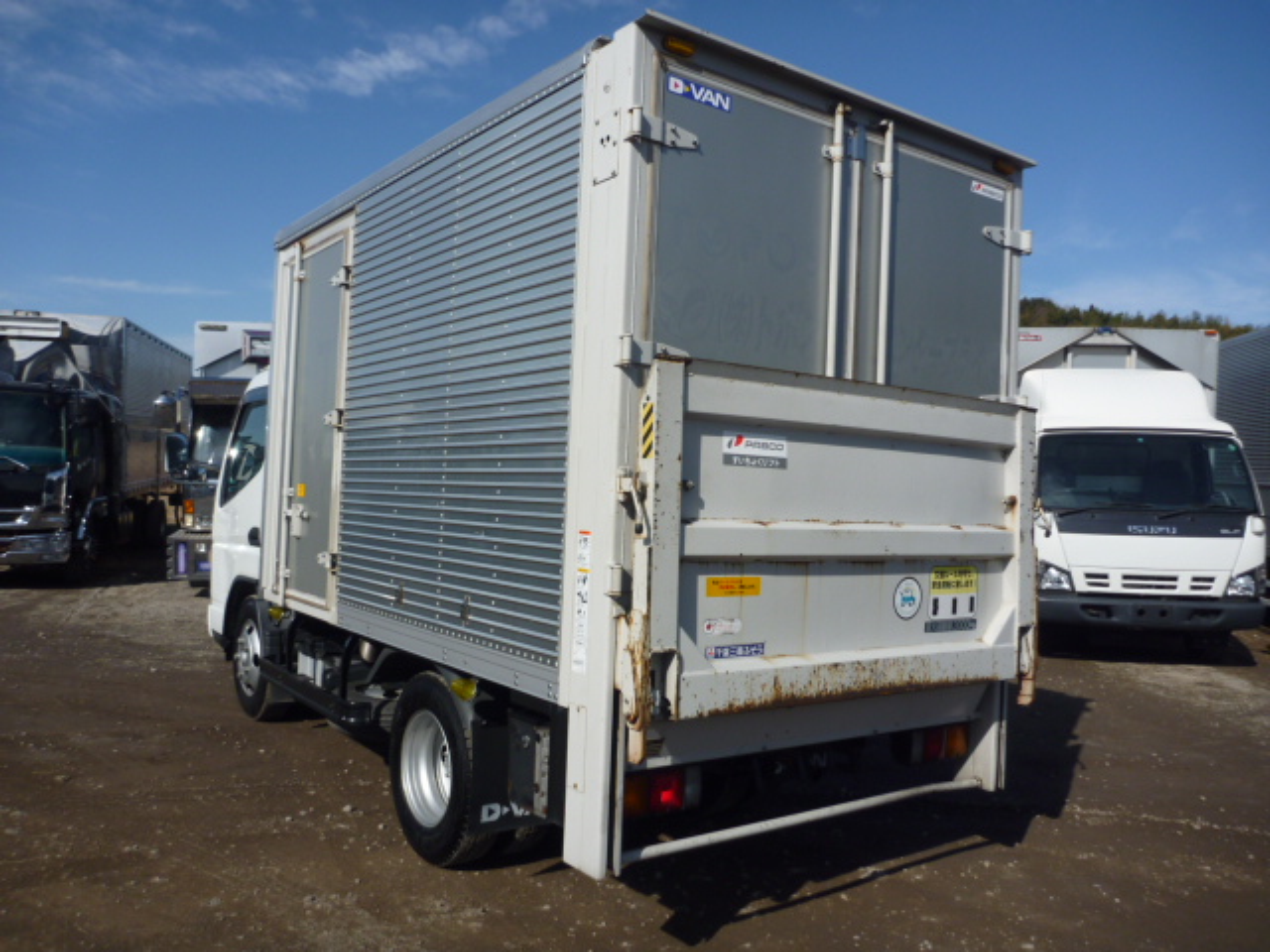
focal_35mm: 28
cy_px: 476
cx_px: 635
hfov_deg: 63.4
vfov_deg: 49.7
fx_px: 1027
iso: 80
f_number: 10
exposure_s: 1/160
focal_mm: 4.9
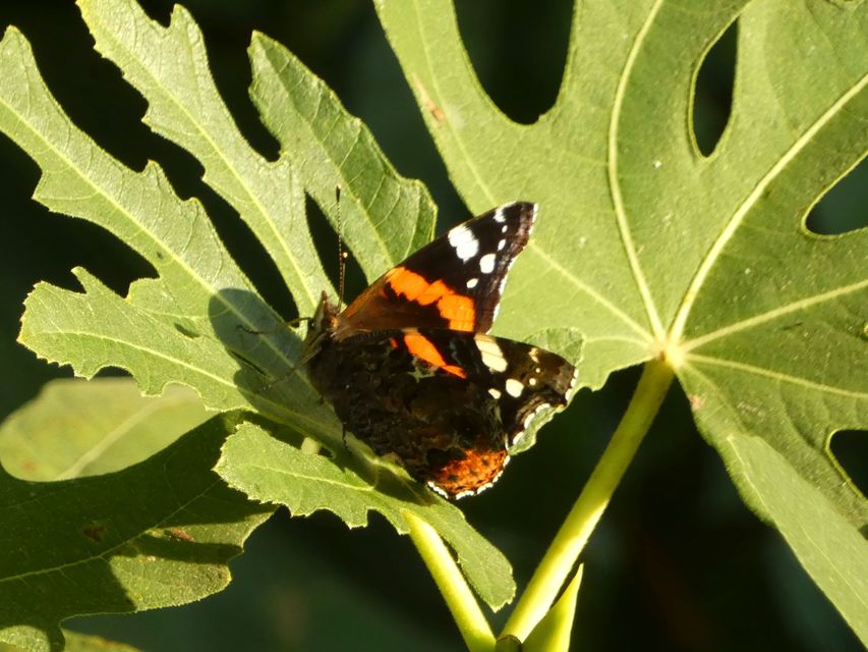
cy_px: 326
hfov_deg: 2.6
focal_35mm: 757
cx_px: 434
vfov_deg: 2.0
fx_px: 18985
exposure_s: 1/100
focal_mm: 135.6
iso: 320
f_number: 5.6
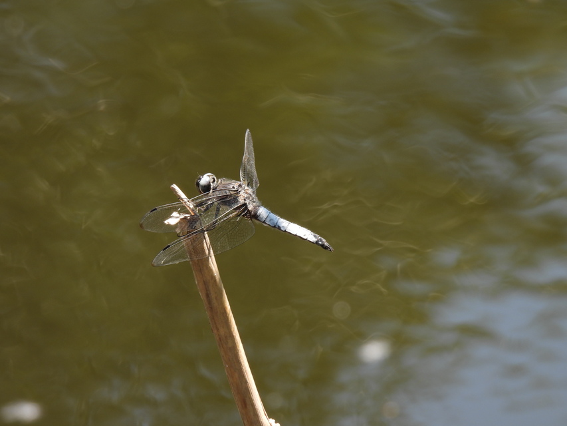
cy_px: 213
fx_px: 10648
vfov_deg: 2.3
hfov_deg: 3.1
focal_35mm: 650
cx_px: 284
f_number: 5.6
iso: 100
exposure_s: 1/160
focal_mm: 116
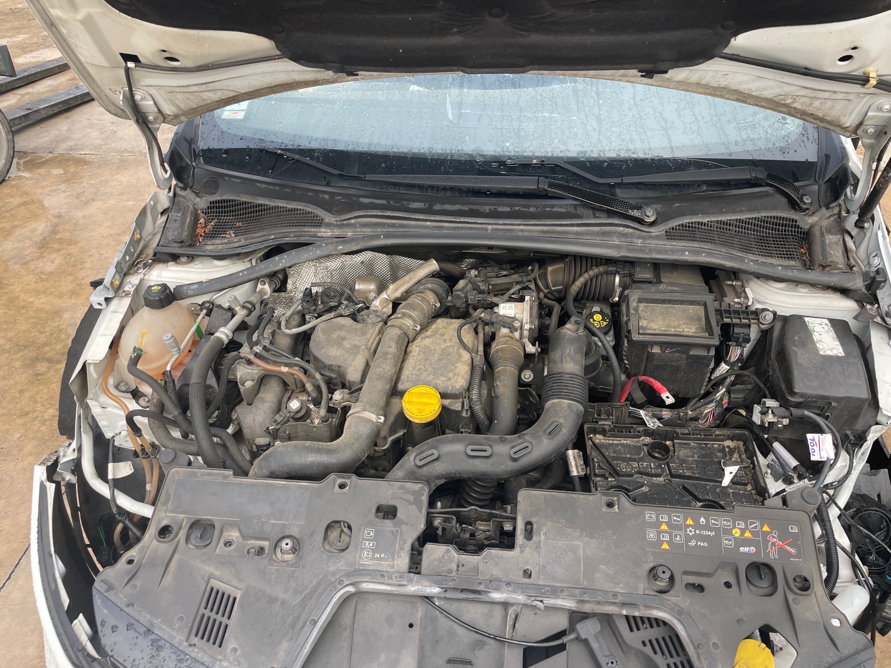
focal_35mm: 26
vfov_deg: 53.1
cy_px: 334
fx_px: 669
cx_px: 446
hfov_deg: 67.3
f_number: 1.6
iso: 32
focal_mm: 4.2
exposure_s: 1/197
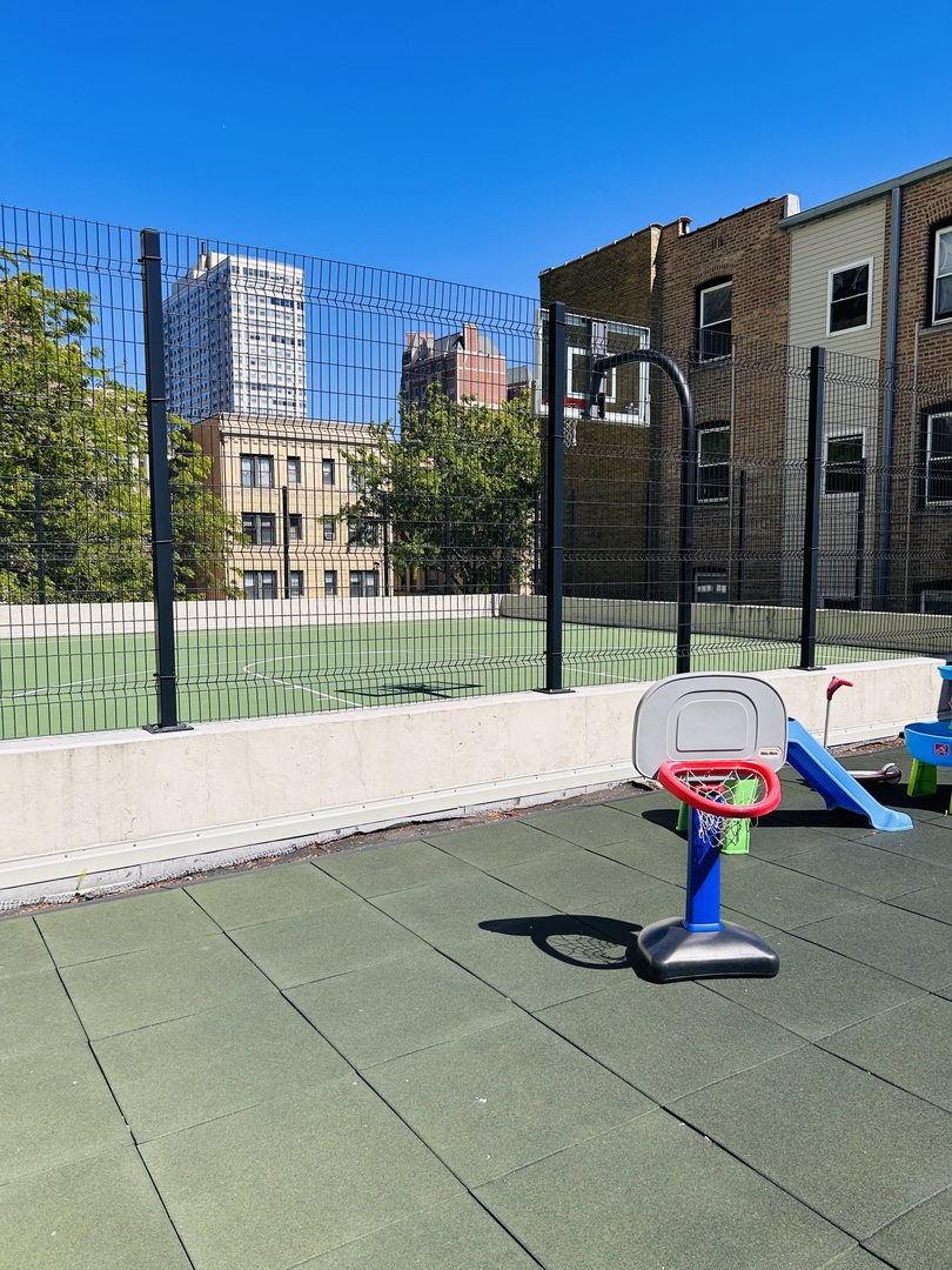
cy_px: 635
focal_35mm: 26
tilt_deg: -3.7
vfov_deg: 67.3
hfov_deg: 53.1
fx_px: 953
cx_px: 476
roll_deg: -0.9
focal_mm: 5.7
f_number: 1.5
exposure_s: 1/3831
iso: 50
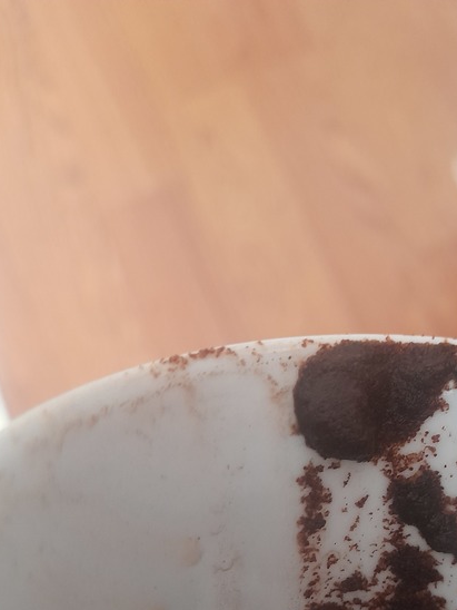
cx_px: 370
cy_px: 510
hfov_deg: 33.3
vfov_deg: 42.3
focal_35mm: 42
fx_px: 739
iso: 640
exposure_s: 1/25
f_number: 2
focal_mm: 4.6
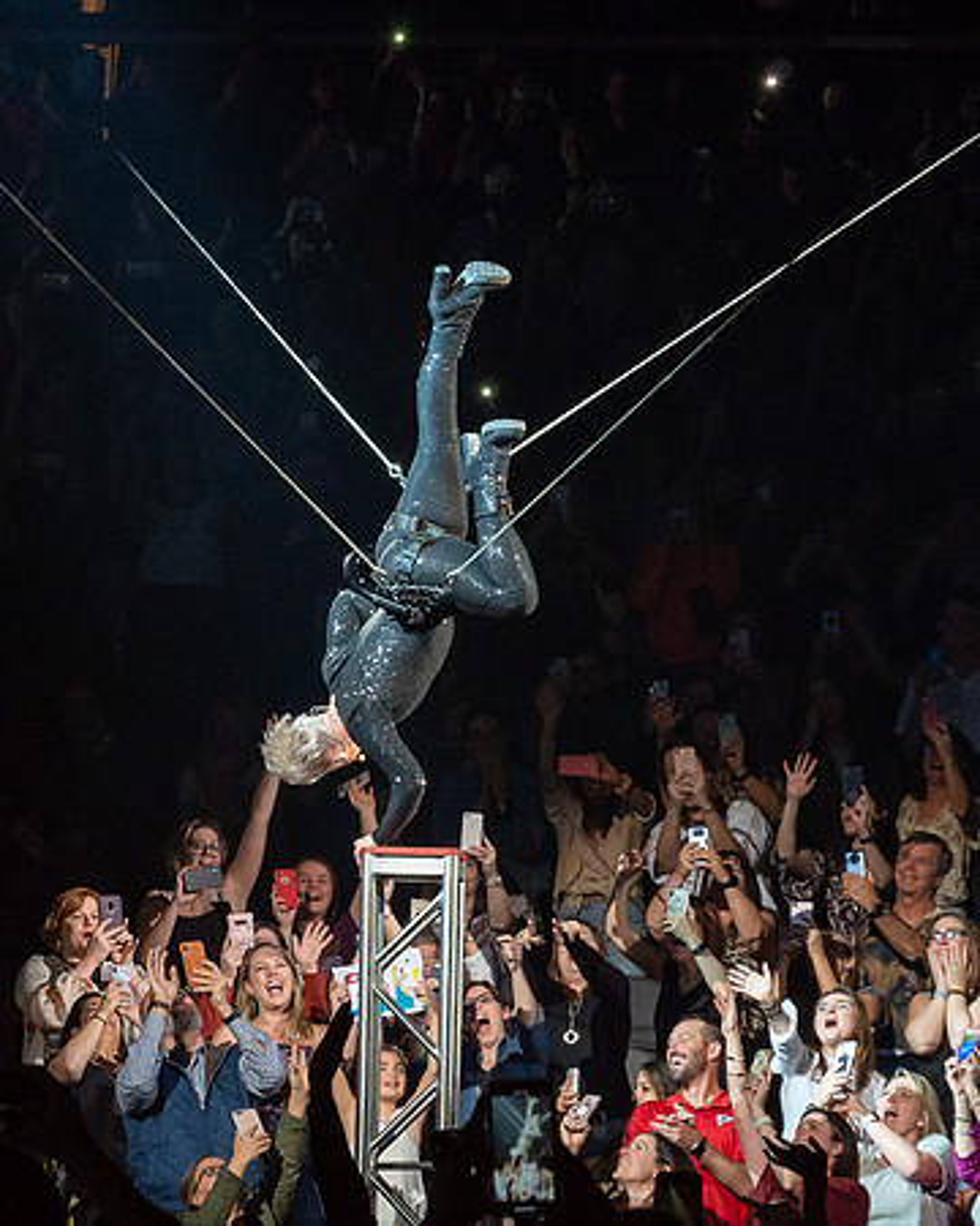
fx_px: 8078
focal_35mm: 223
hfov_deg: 6.9
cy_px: 594
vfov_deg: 8.7
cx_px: 359
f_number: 5.6
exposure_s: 1/200
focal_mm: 57.2
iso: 800
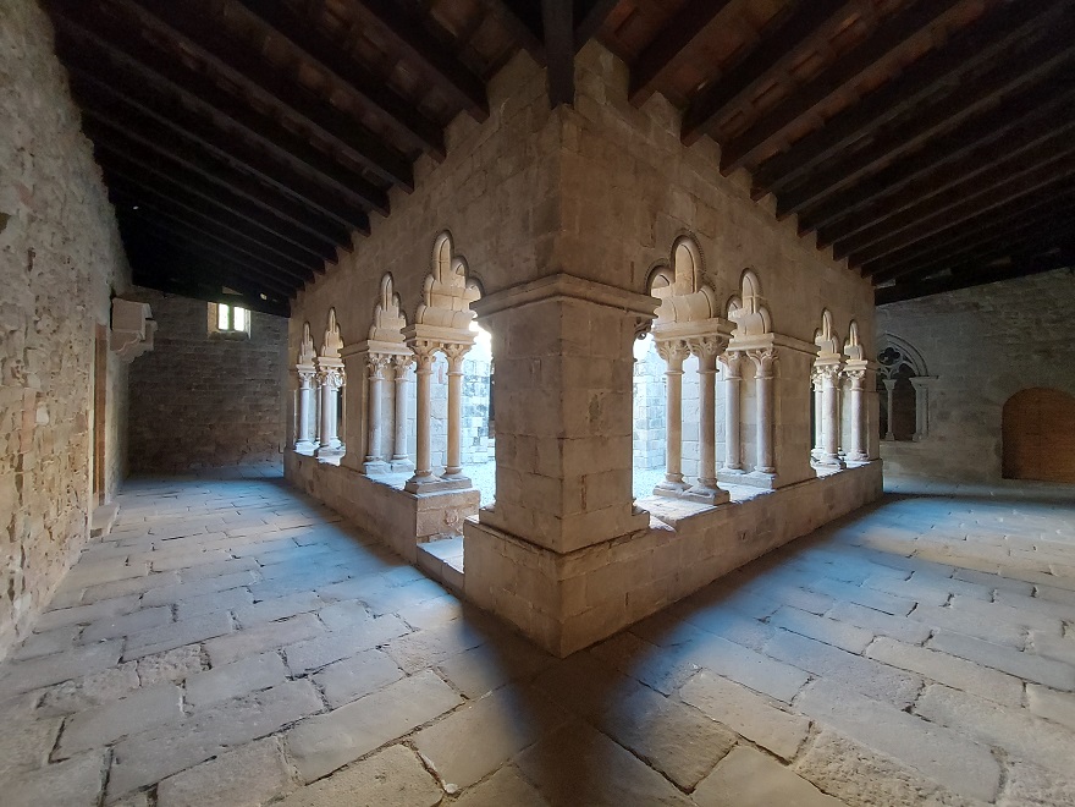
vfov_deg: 89.9
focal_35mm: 13
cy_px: 404
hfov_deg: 106.2
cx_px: 538
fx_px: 404
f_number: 2.2
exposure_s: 1/50
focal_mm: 1.74
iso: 250
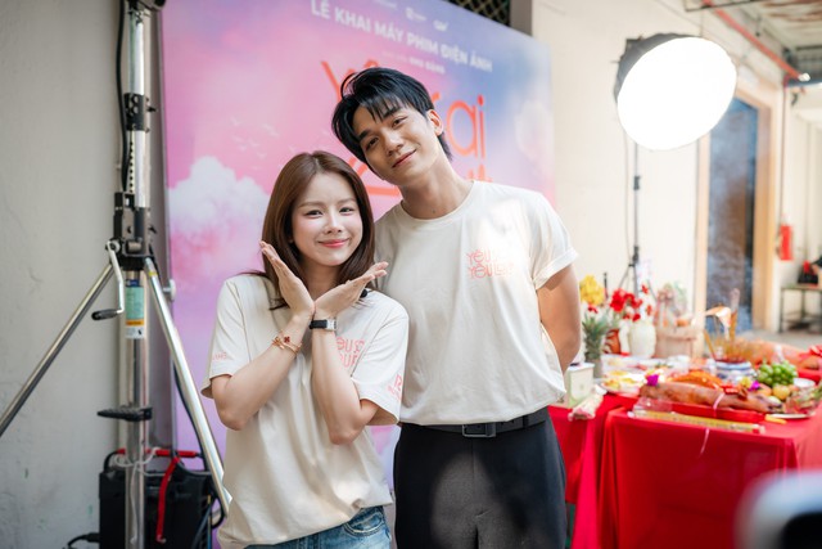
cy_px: 274
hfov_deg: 54.4
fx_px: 799
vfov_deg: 37.9
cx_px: 411
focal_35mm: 35
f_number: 2.8
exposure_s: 1/250
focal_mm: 35
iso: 800
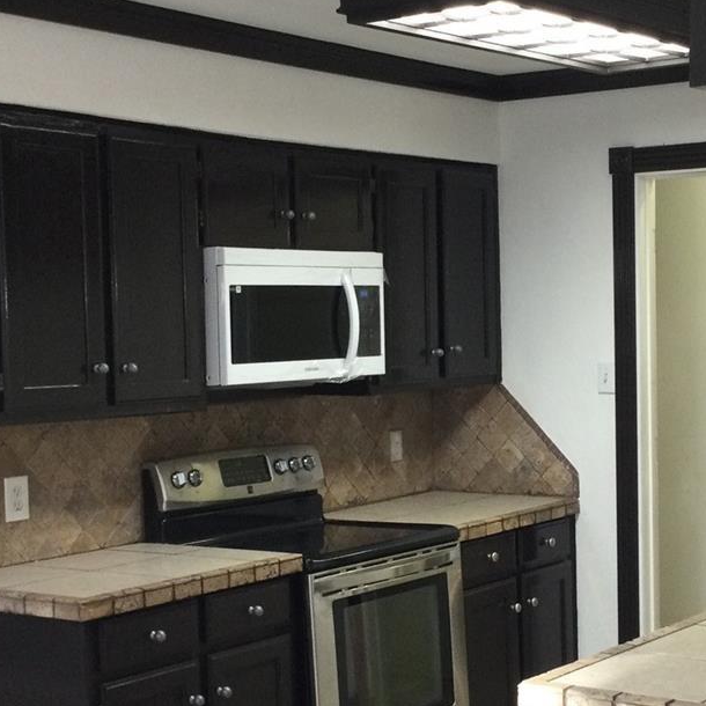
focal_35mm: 69
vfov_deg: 25.0
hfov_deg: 24.8
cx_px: 487
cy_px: 412
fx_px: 1592
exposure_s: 1/30
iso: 80
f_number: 2.4
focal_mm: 3.3
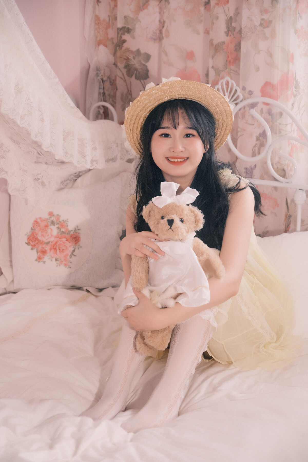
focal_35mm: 77
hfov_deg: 17.7
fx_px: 988
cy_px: 231
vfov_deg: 26.3
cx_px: 154
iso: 640
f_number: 2.8
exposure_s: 1/250
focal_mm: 51.6
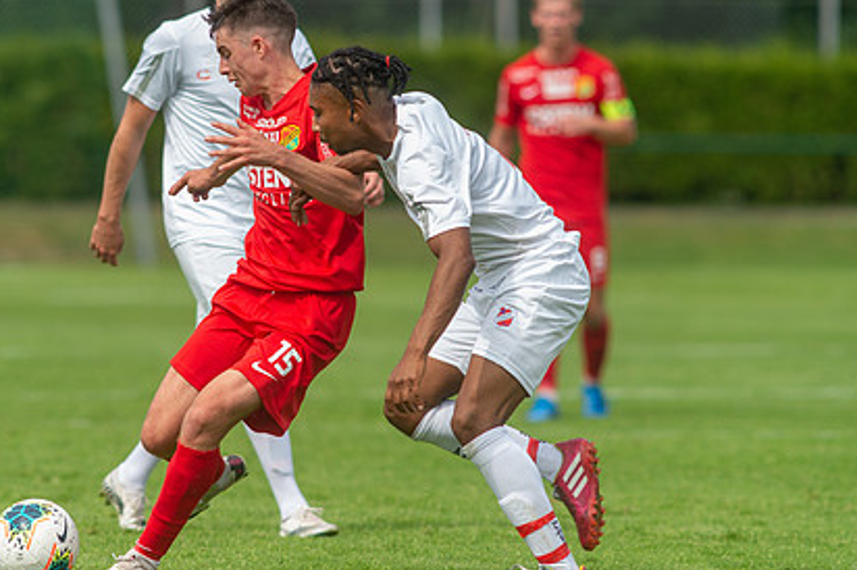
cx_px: 279
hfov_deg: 3.3
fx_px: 14700
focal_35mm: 618
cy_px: 250
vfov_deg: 2.2
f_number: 4
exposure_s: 1/1250
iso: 450
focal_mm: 420
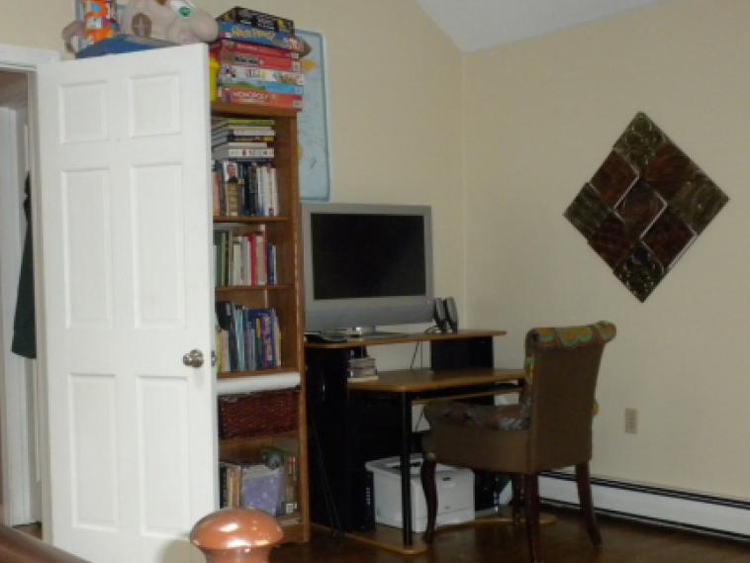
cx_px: 340
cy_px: 352
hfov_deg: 38.1
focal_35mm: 50
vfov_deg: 29.0
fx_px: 1084
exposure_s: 1/30
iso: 400
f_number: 3.5
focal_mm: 6.6
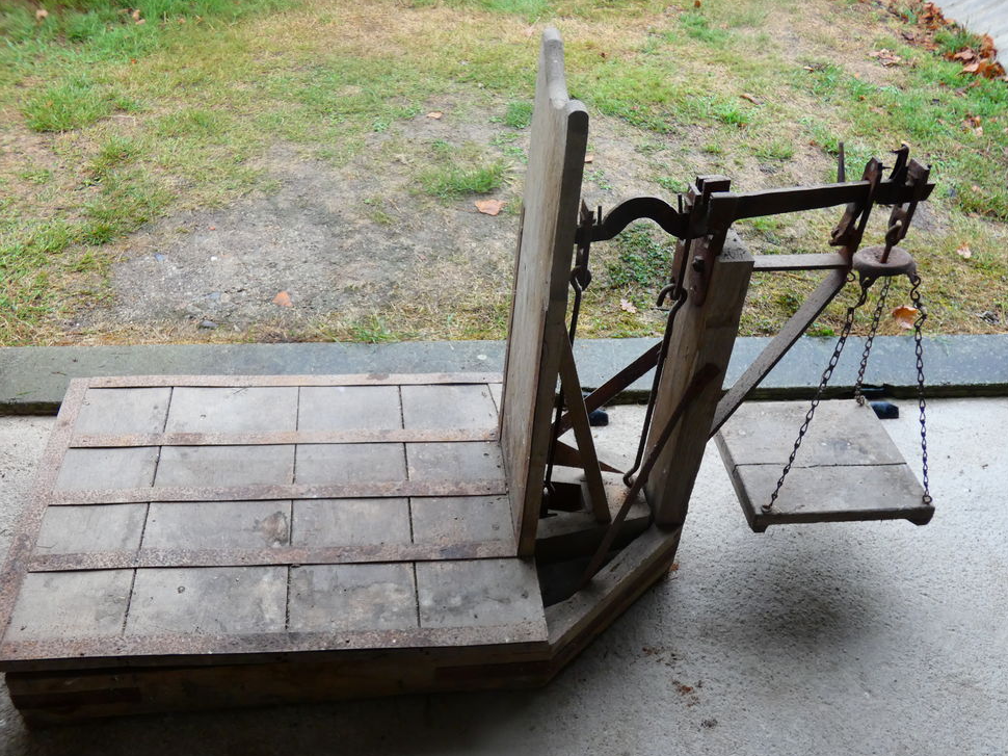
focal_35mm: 33
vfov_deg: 42.9
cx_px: 502
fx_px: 961
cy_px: 387
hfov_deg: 55.4
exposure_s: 1/80
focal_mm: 5.8
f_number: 3.4
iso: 160
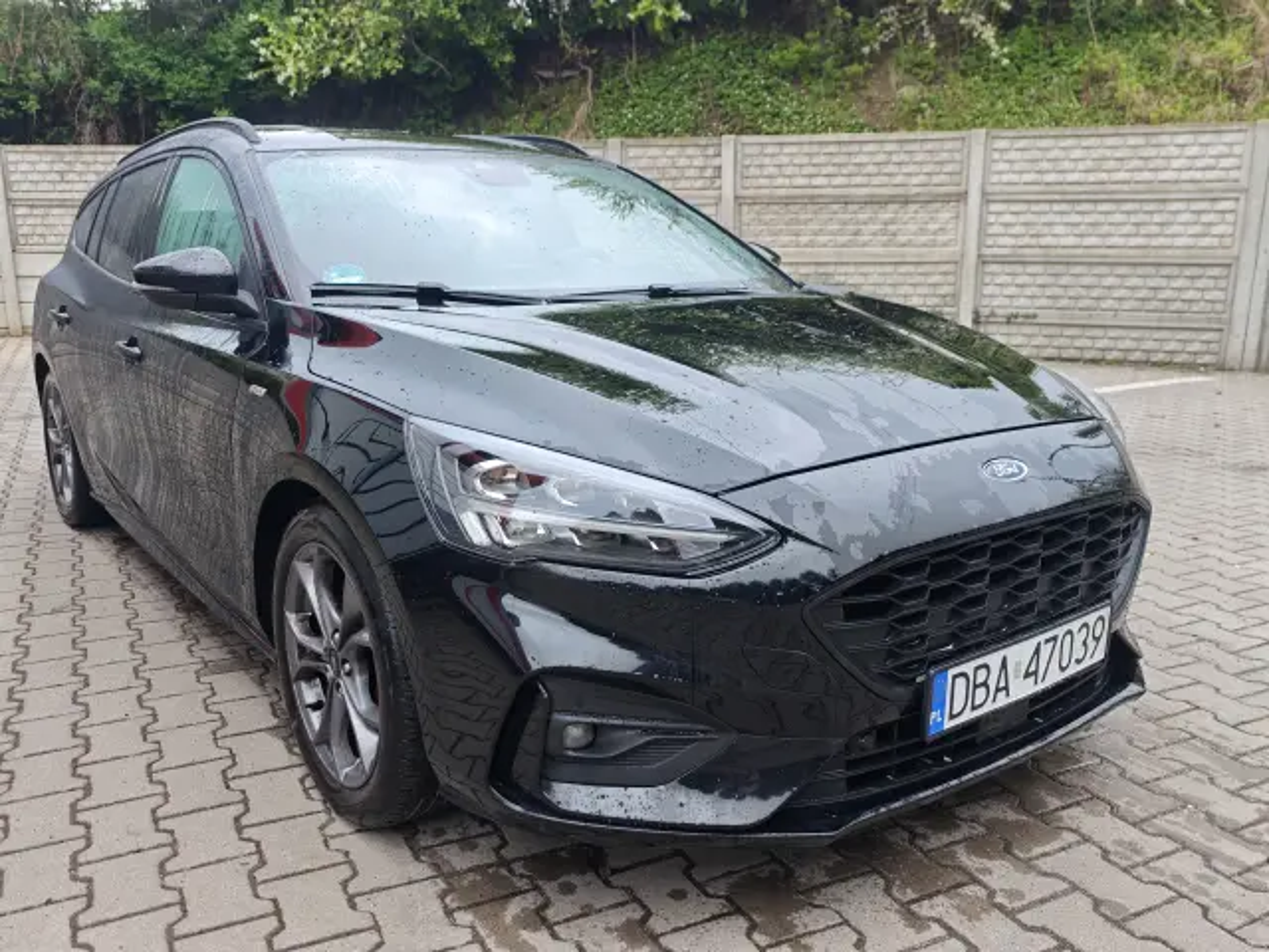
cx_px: 634
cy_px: 476
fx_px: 1026
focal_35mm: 28
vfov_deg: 49.7
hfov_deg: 63.4
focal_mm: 8.72
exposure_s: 1/190
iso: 50
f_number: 2
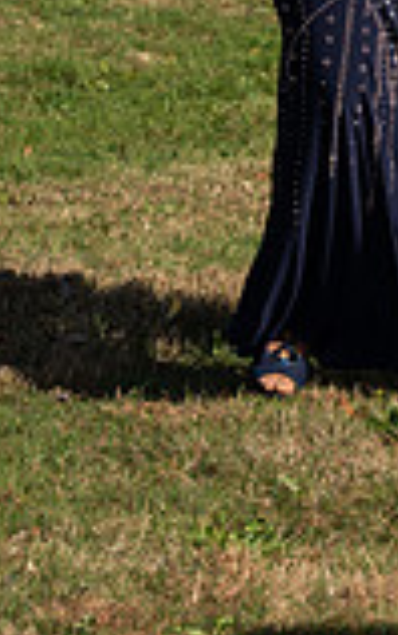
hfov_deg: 4.5
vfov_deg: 7.1
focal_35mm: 291
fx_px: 5041
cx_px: 494
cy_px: -225
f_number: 7.1
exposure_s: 1/200
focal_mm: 100
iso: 80
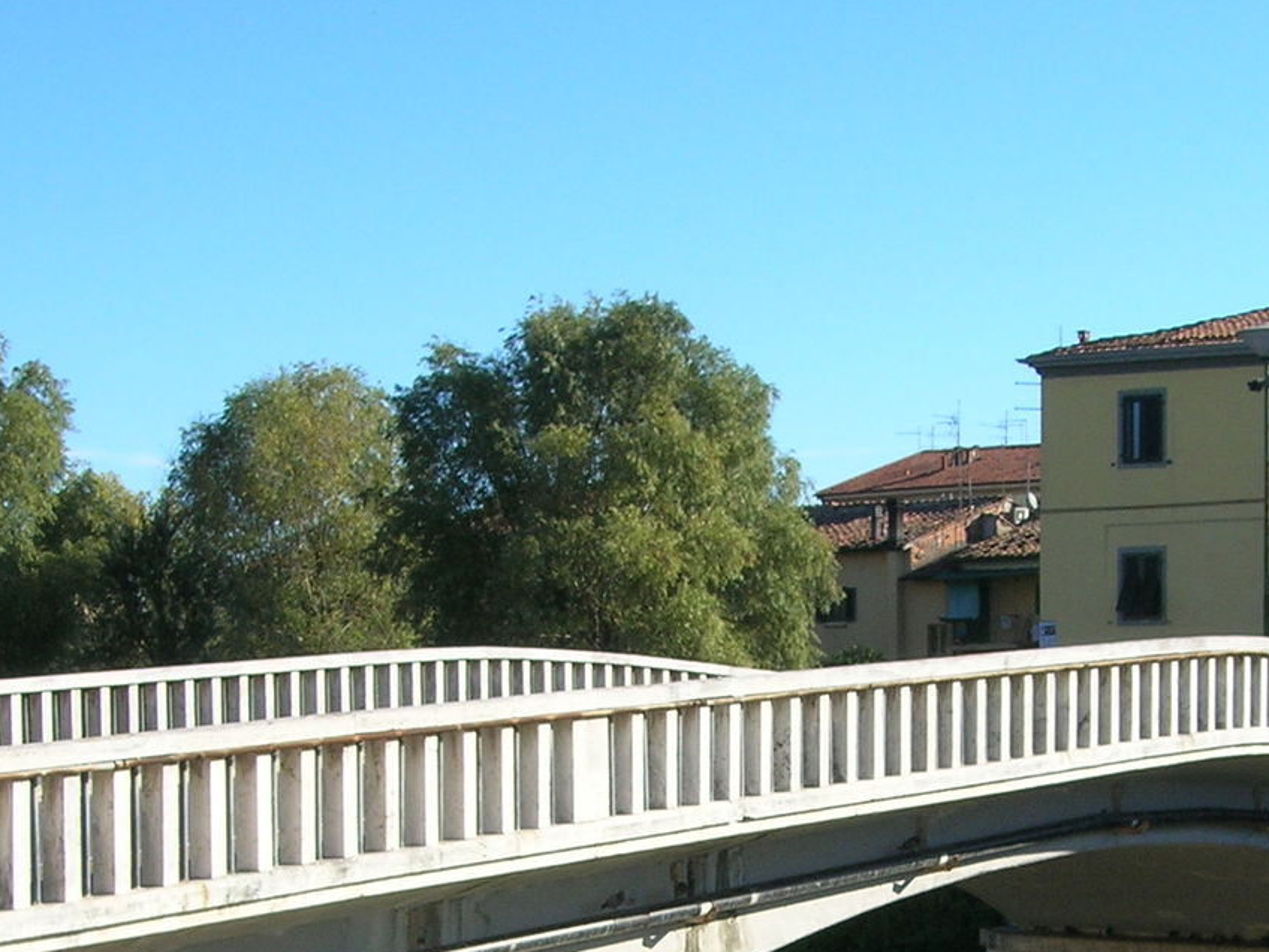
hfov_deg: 25.2
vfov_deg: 18.7
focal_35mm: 77
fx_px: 2823
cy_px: 924
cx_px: 881
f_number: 4.9
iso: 50
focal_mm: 5.7
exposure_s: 1/236
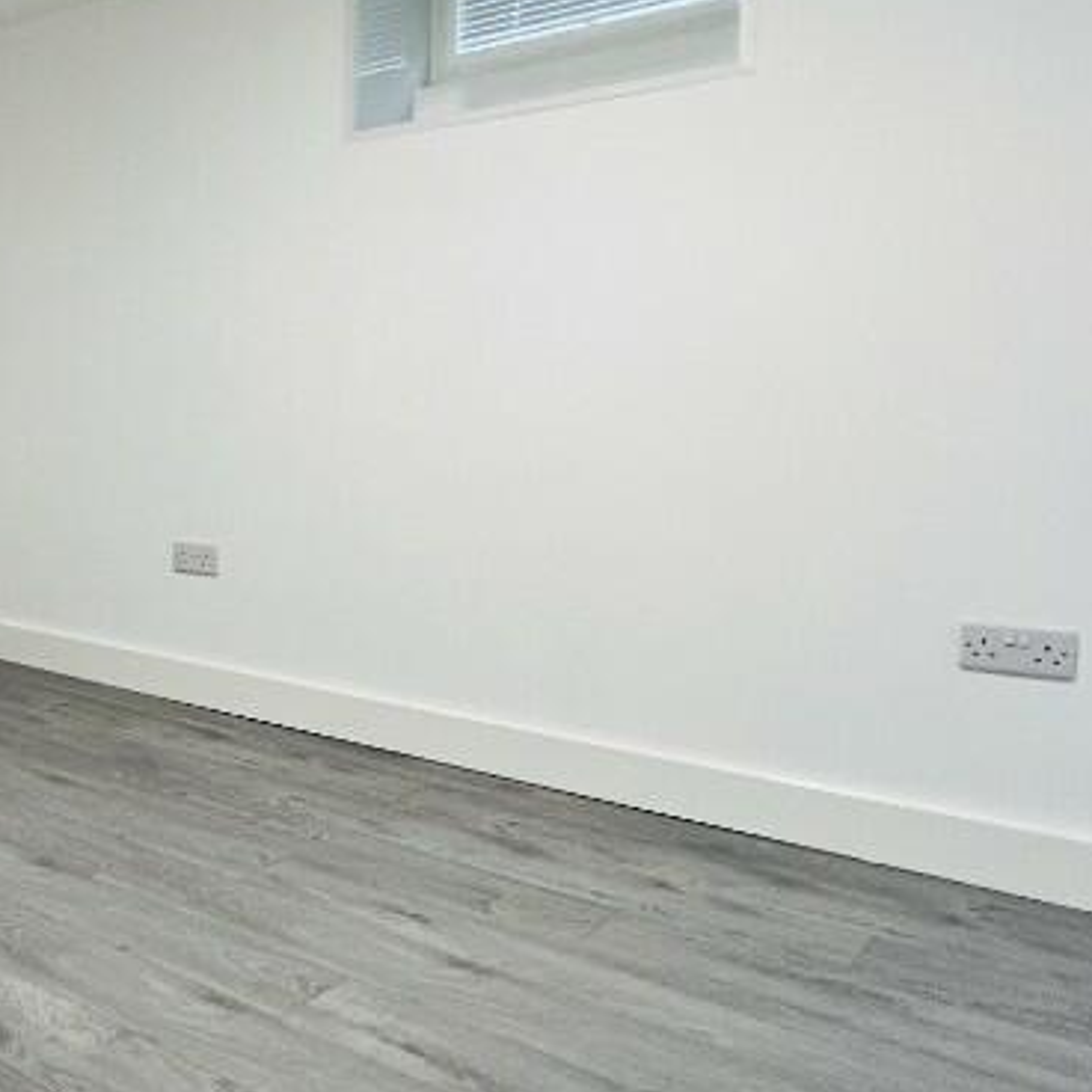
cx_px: -122
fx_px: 1142
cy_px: 484
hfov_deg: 40.7
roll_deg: +0.6
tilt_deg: -5.1
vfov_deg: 51.0
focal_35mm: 32
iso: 200
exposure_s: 1/100
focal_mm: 1.57
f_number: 1.8
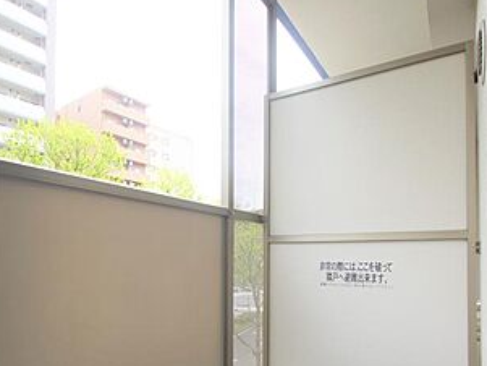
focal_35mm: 23
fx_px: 324
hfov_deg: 73.9
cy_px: 245
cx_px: 250
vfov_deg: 57.6
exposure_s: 1/80
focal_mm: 10
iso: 100
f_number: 5.6
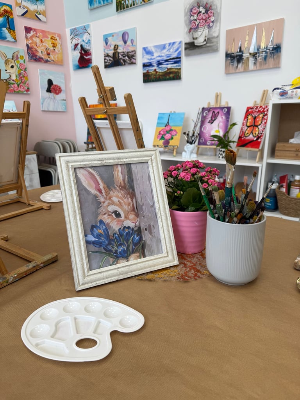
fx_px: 277
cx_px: 150
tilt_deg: -16.7
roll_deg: +0.7
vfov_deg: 71.6
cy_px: 200
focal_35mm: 24
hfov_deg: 56.8
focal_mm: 6.76
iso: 50
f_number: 1.78
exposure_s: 1/145
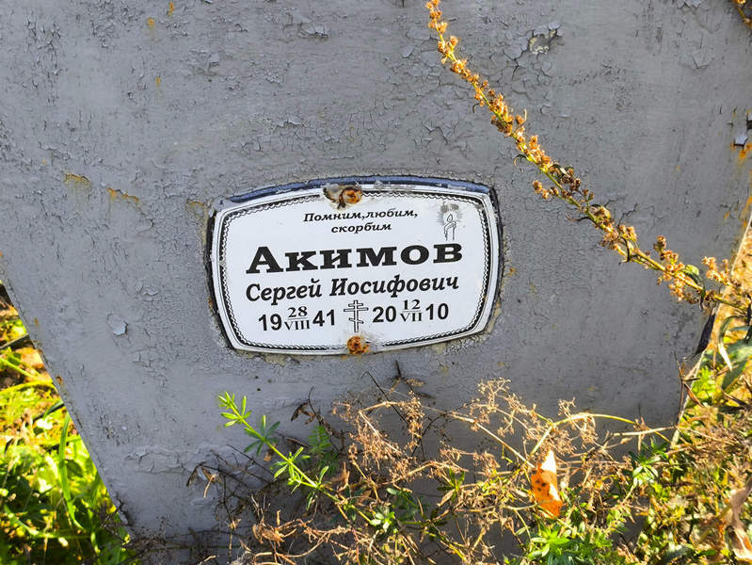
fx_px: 1087
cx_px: 376
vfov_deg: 29.1
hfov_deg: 38.2
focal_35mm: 50
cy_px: 282
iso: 50
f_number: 1.7
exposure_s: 1/178
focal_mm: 4.71
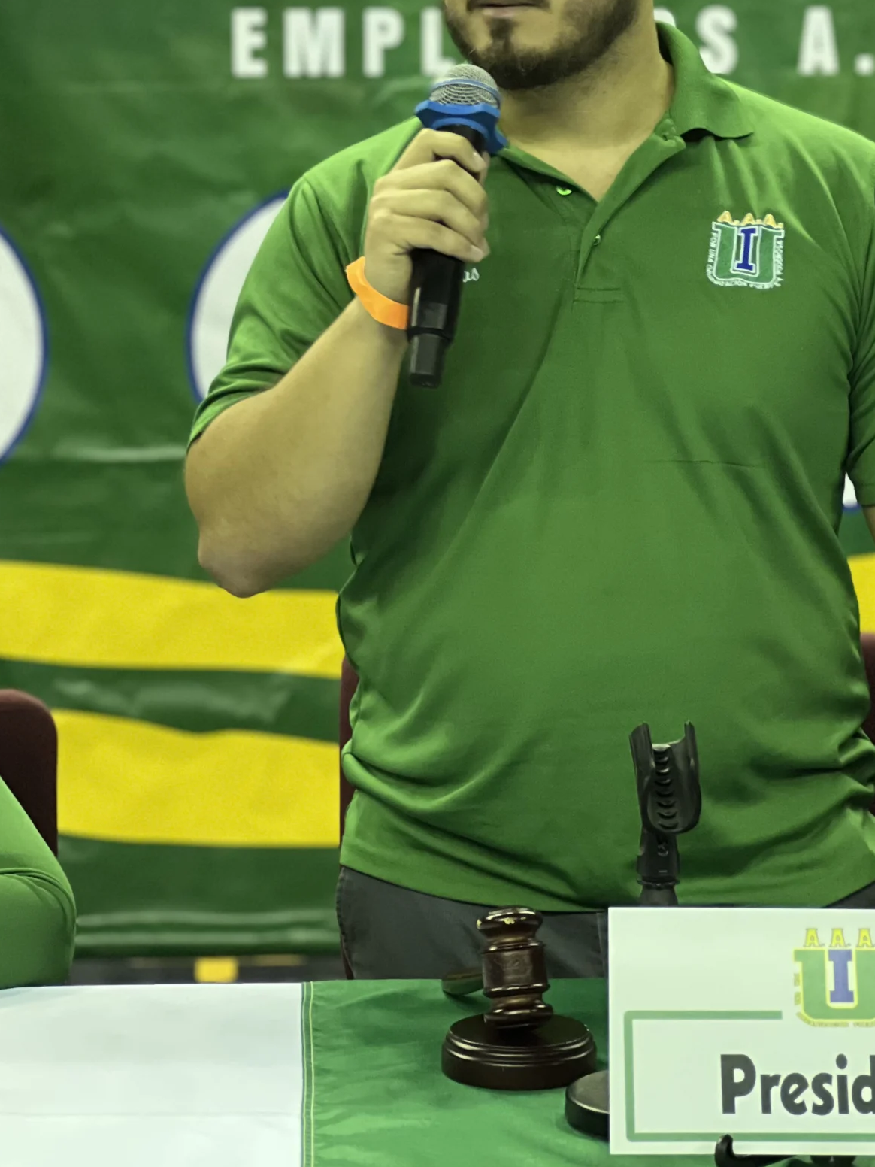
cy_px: 260
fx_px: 4280
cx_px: 524
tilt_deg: -4.0
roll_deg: -0.8
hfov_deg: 11.7
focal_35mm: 127
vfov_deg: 15.4
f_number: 2.8
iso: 400
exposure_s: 1/40
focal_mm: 9
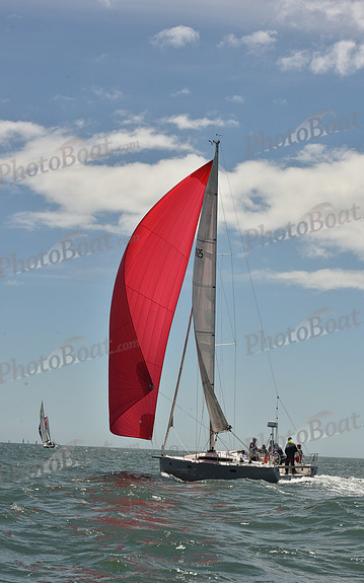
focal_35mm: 72
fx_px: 1144
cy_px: 291
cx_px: 192
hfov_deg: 18.1
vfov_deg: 28.6
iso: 320
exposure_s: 1/800
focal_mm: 70
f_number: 14
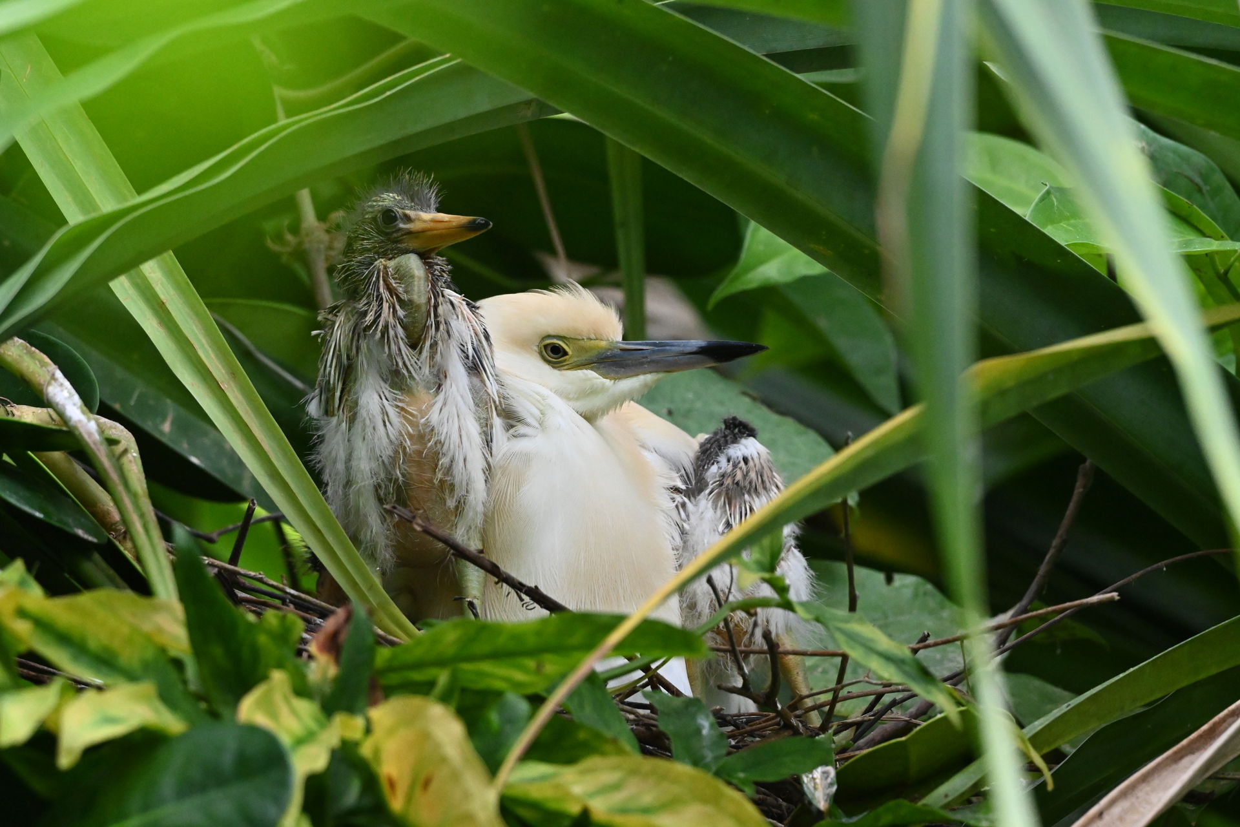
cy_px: 414
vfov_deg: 2.0
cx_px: 620
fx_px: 24281
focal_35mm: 705
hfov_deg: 2.9
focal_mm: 470
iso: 5000
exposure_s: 1/500
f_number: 6
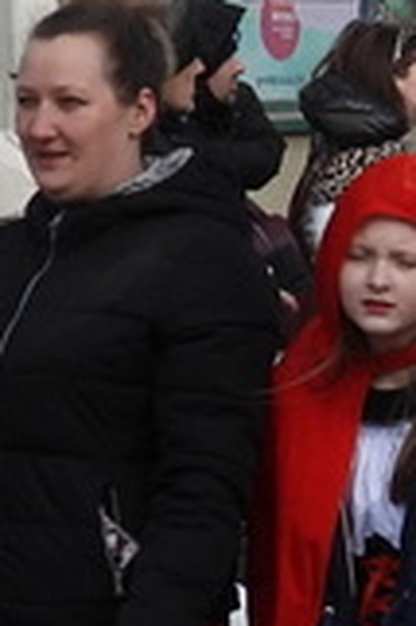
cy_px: 393
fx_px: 8077
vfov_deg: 4.4
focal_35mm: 465
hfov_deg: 2.9
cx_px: 455
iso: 100
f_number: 3.5
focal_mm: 10.7
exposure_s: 1/800
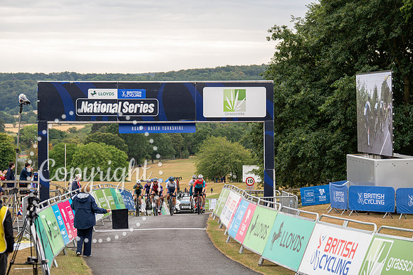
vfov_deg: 12.6
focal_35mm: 109
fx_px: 1251
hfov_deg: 18.8
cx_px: 206
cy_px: 138
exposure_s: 1/800
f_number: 4
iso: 640
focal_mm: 109
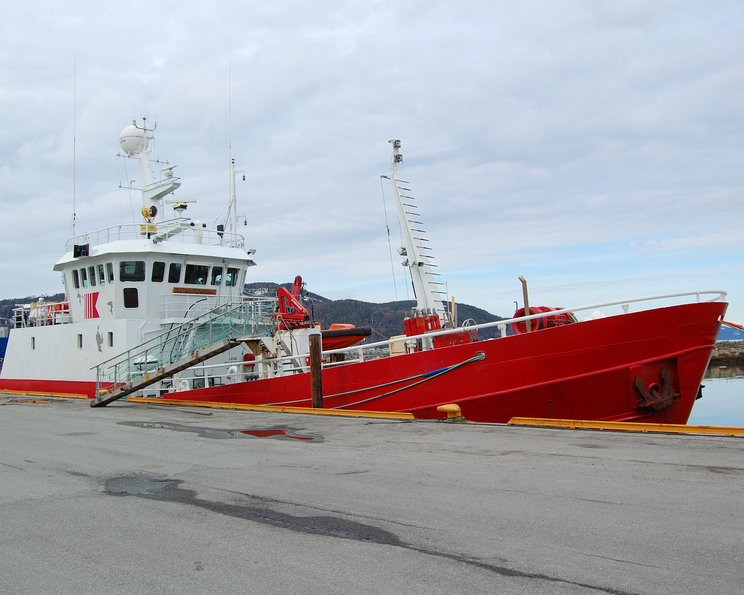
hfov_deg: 52.8
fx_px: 749
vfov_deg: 43.4
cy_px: 297
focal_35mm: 34
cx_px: 343
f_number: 9
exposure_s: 1/250
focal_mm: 20
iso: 200
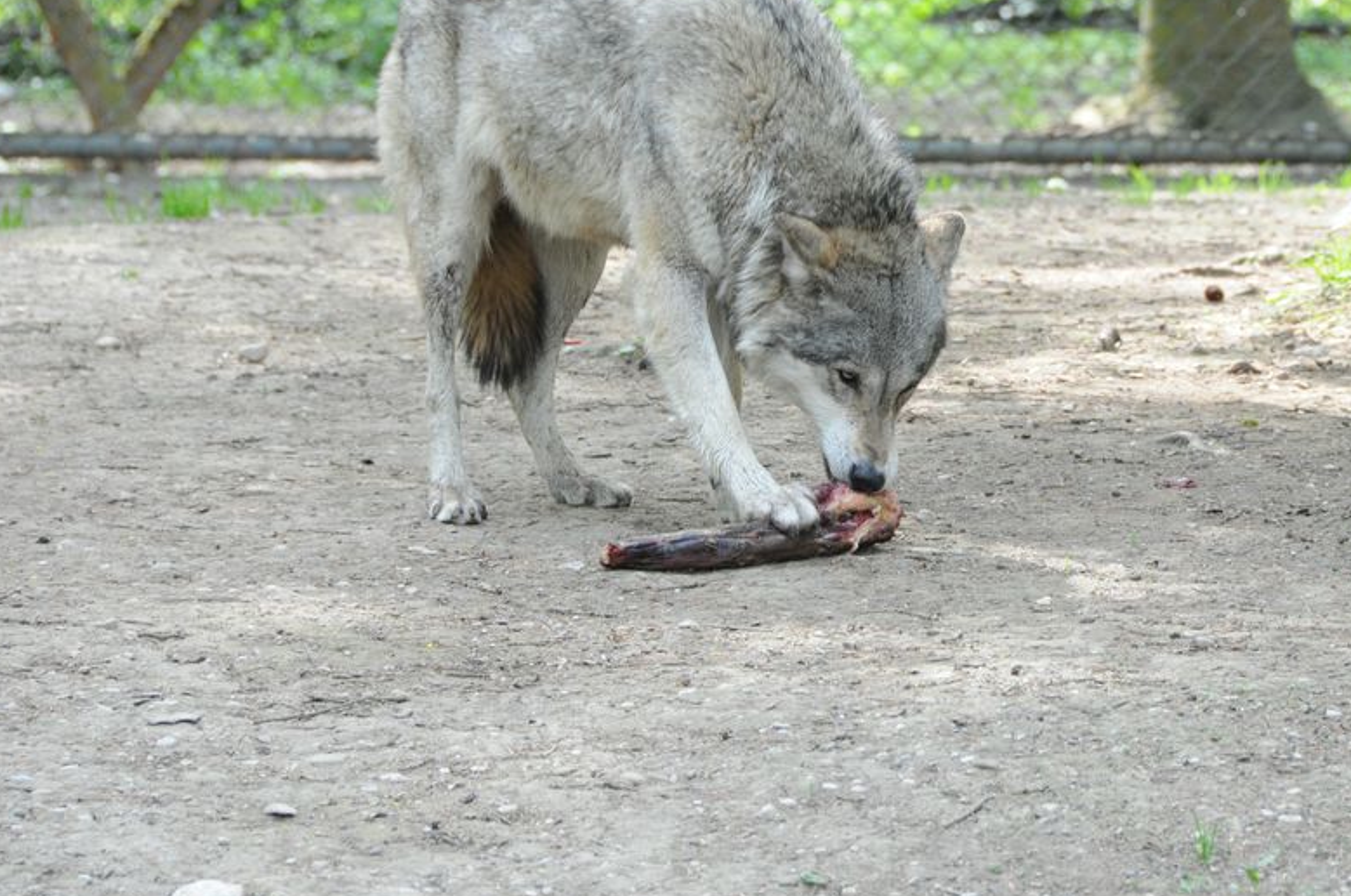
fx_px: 14799
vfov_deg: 3.5
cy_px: 372
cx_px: 870
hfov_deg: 5.2
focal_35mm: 395
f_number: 8
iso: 800
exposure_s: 1/160
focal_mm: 200
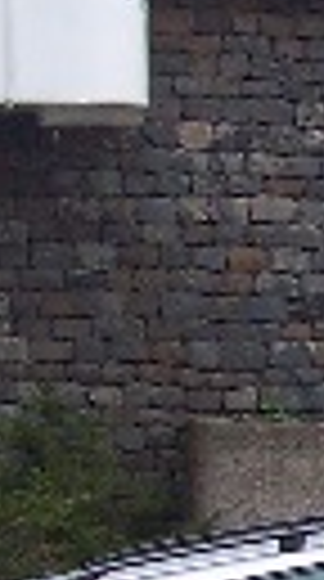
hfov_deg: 4.4
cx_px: 1125
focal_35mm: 257
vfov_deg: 8.4
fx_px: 3949
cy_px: 180
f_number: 4.8
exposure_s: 1/350
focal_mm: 8
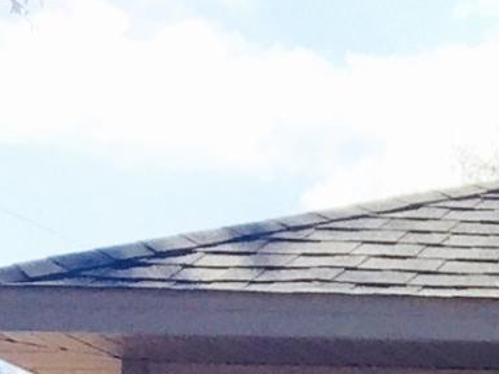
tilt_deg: +5.6
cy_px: 833
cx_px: 1778
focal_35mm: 229
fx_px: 3301
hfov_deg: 7.1
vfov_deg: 6.3
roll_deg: -1.8
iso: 32
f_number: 2.2
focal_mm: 4.15
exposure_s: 1/1041
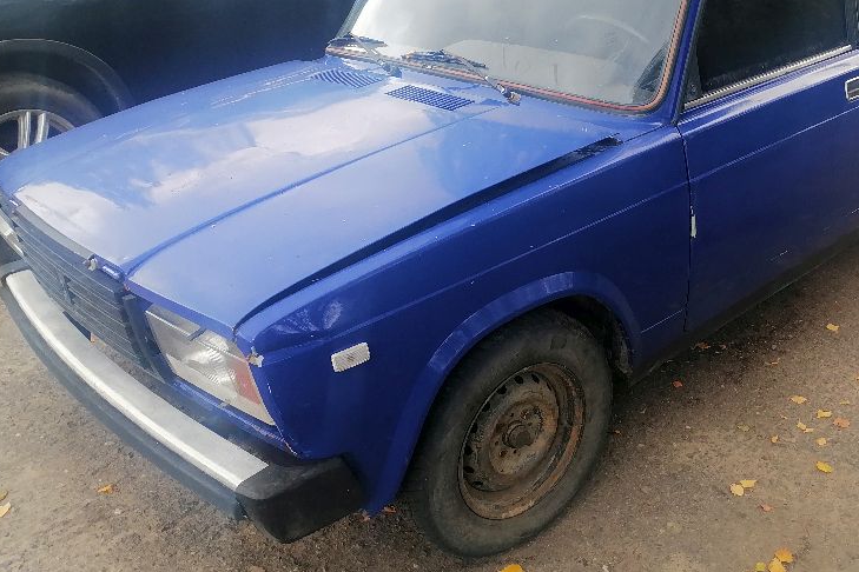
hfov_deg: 50.2
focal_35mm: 38
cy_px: 235
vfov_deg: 35.0
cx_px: 538
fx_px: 907
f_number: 1.8
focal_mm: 4.25
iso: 50
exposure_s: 1/106
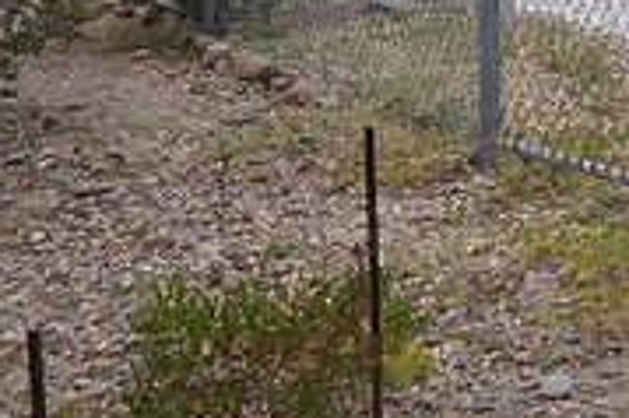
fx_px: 1868
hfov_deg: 17.0
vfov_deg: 12.2
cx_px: 980
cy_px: -205
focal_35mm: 107
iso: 200
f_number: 10
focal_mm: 22
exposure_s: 1/100
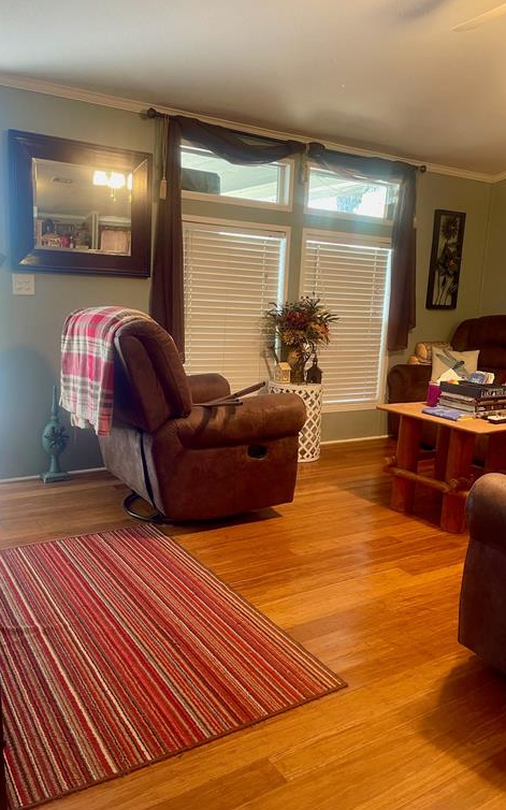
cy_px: 403
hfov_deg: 46.0
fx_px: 596
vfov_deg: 68.4
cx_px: 243
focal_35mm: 27
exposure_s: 1/60
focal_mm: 5.1
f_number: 1.6
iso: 200
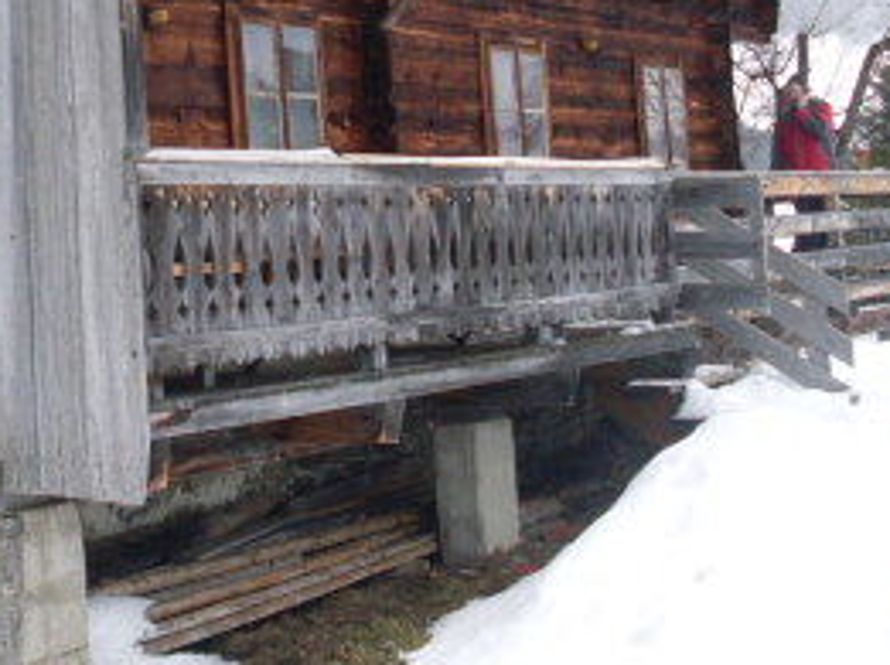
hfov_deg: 27.3
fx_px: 1797
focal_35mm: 70
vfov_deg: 20.5
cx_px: 174
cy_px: 55
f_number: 2.8
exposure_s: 1/180
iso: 80
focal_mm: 6.3
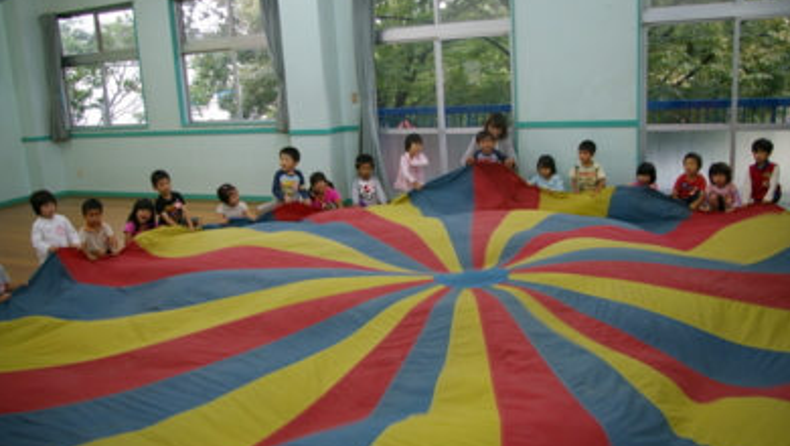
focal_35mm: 29
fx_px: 608
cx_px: 401
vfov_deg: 40.2
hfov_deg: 66.0
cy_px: 194
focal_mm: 18
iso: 400
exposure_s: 1/45
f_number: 3.5
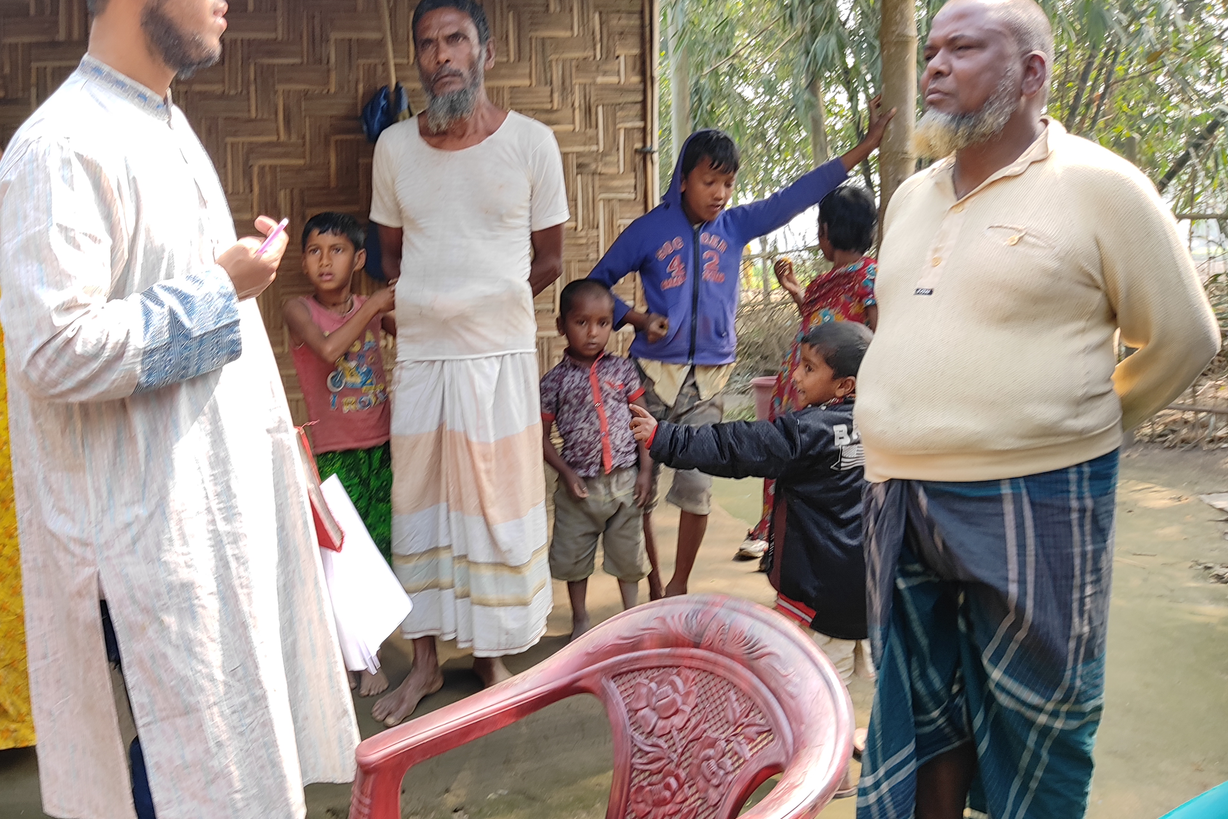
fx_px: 716
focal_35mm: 21
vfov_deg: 59.1
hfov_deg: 80.5
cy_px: 484
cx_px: 505
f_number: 1.79
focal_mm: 4.74
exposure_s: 1/100
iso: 51
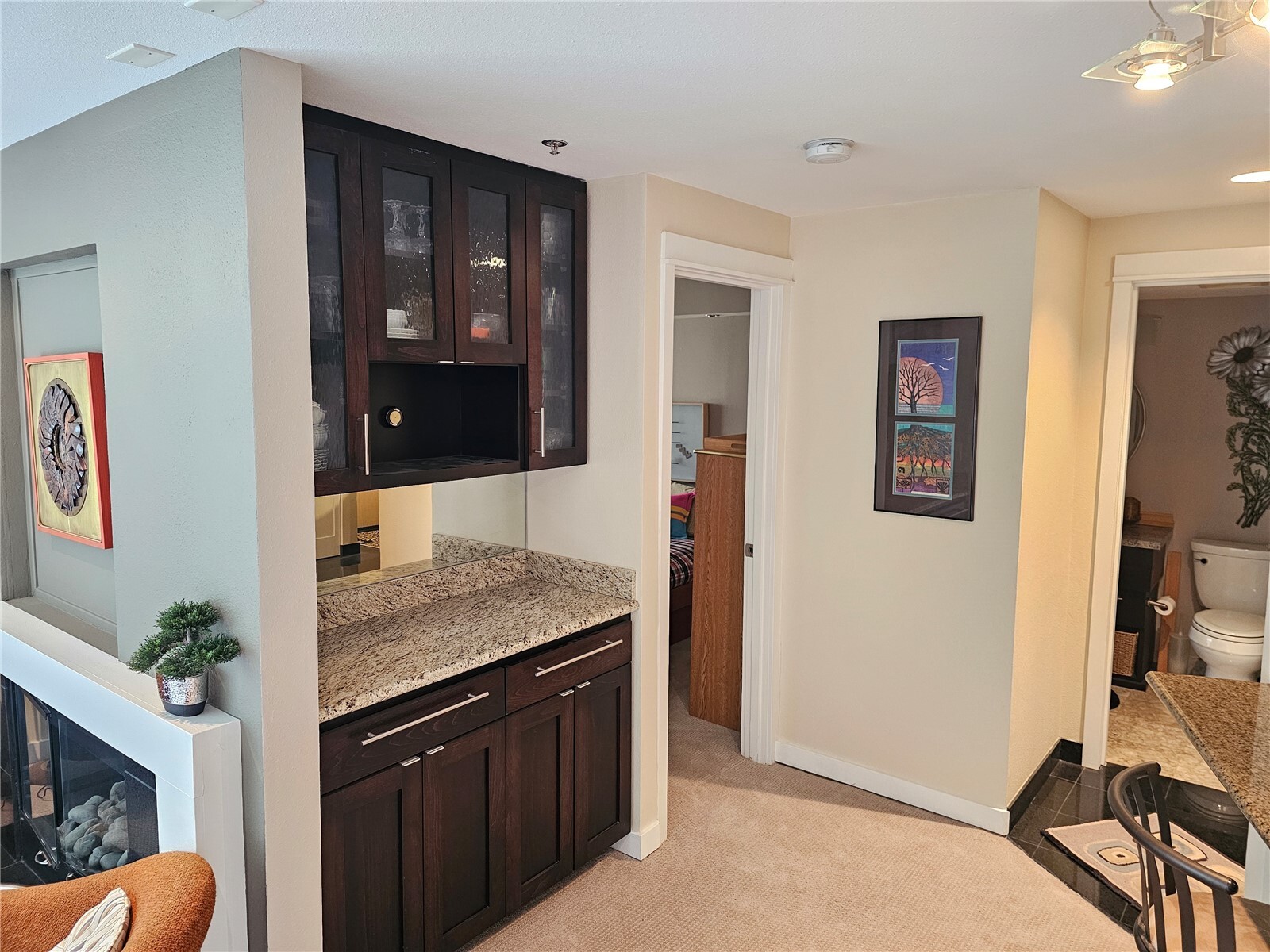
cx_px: 635
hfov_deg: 73.9
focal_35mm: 23
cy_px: 476
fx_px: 844
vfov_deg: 58.9
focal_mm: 6.3
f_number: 1.7
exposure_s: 1/40
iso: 640
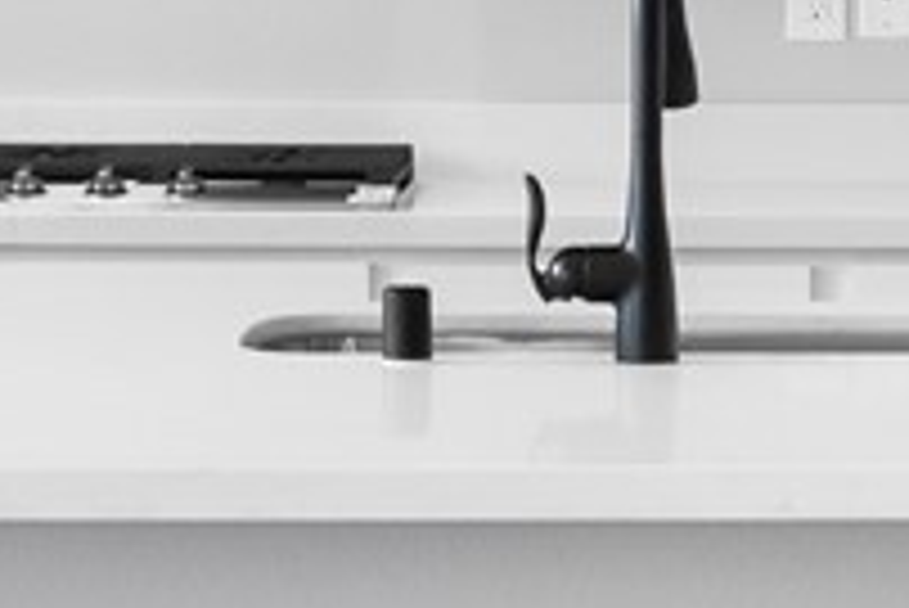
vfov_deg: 6.8
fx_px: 5028
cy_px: -194
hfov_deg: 10.3
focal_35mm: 199
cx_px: 662
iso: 500
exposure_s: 1/20
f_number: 8
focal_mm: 25
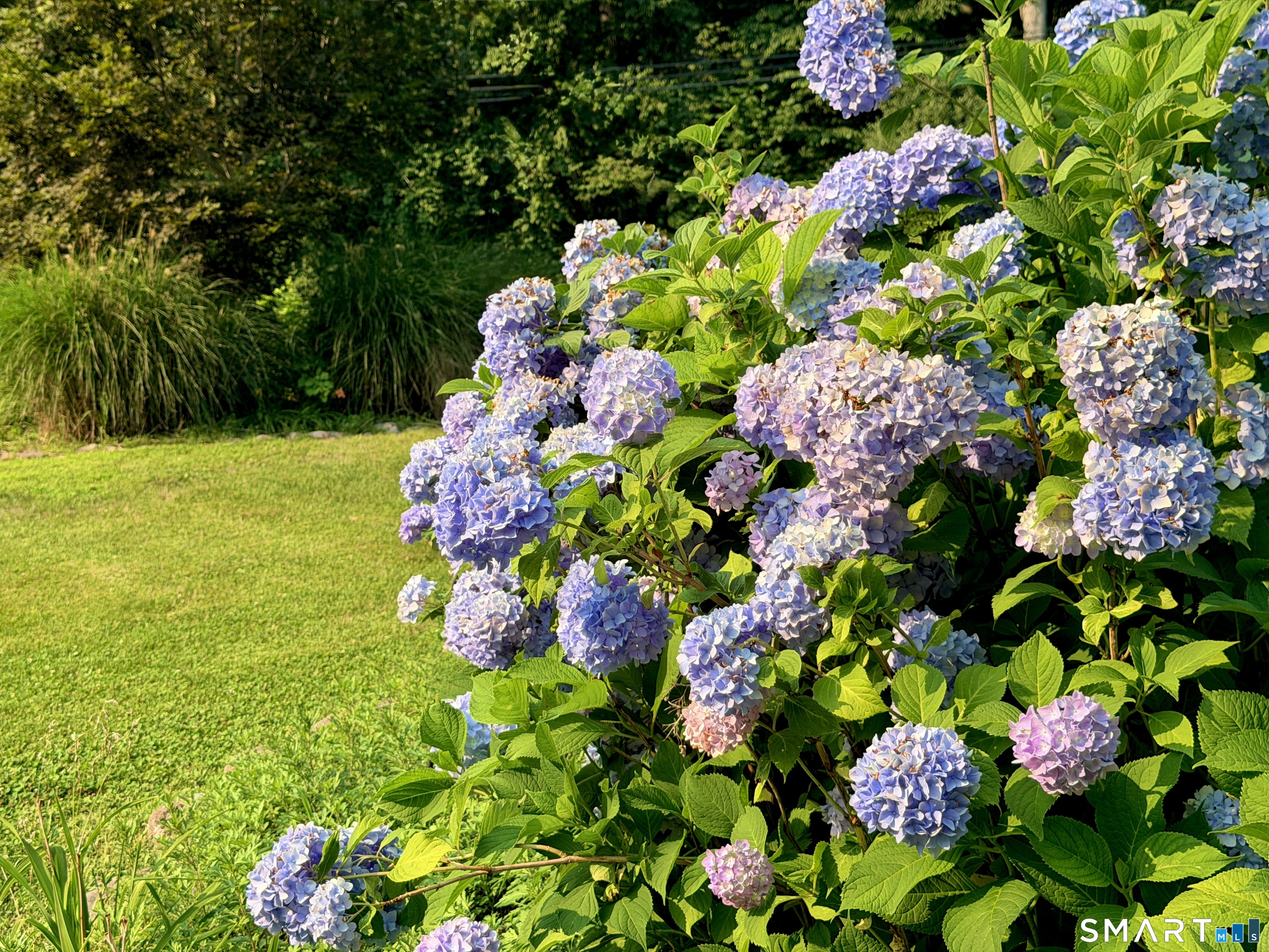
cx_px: 634
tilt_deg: -3.6
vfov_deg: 30.3
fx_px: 1760
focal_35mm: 48
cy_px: 476
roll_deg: +1.0
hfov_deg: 39.7
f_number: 1.78
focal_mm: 6.76
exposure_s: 1/1543
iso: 64
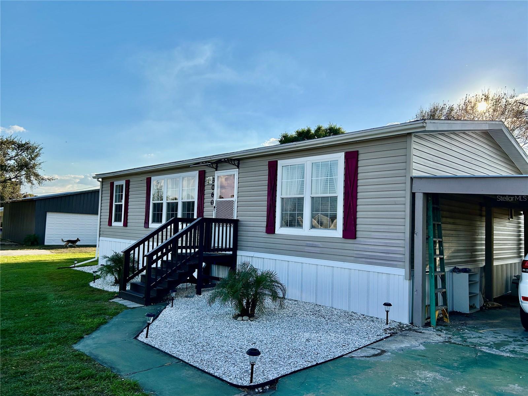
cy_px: 198
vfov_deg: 53.1
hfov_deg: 67.3
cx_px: 264
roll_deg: -1.9
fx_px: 397
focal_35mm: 26
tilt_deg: +3.2
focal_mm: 5.7
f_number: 1.5
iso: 50
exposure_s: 1/4630
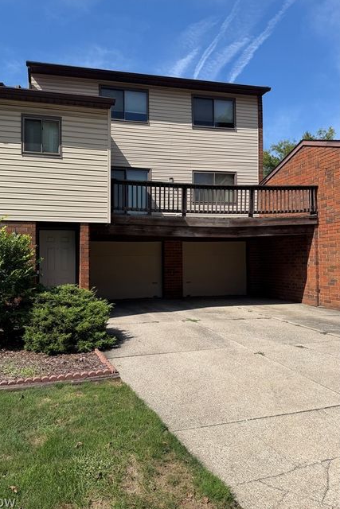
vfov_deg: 69.4
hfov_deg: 49.4
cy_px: 249
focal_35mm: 26
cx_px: 143
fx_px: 368
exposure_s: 1/4673
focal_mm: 6.76
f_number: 1.78
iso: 80
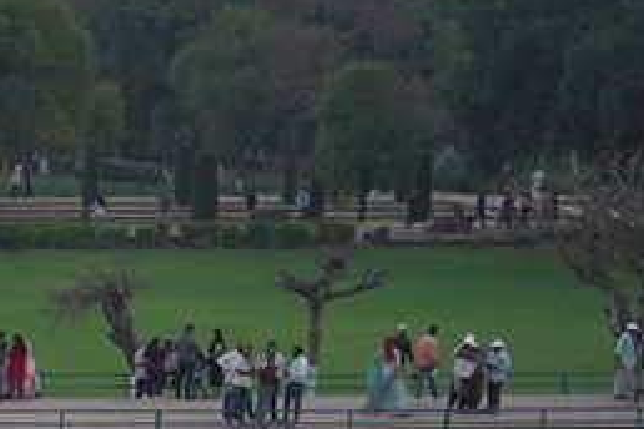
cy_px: 756
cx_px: -1183
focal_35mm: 186
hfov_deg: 9.2
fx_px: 3327
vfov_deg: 7.2
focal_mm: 24
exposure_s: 1/100
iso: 100
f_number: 2.8
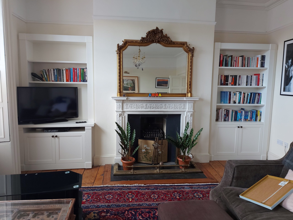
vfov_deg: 56.8
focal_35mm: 24
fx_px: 203
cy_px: 110
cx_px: 146
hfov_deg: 71.6
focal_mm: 5.23
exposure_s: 1/50
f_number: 1.8
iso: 125
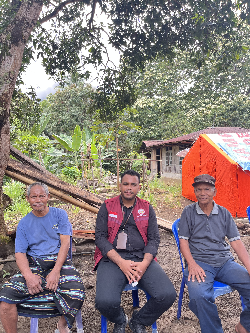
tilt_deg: -1.8
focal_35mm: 26
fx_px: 250
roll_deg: +0.9
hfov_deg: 53.1
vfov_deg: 67.3
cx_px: 125
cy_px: 166
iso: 40
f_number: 1.6
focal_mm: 5.1
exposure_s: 1/176
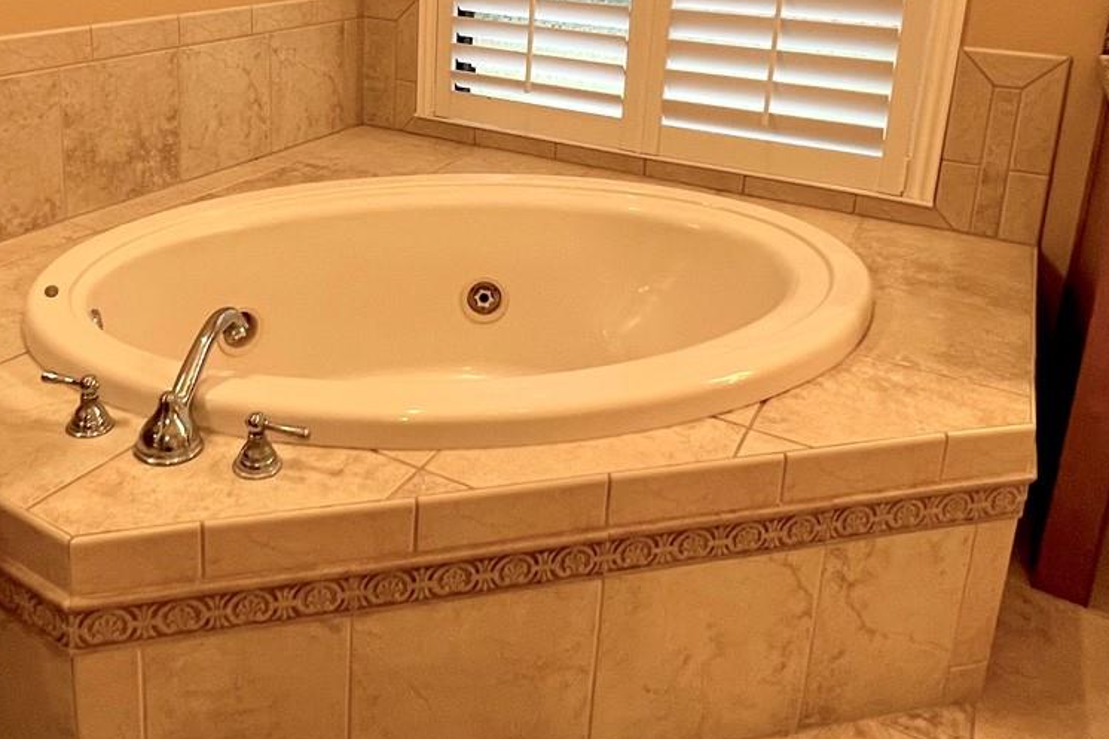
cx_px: 415
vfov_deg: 42.3
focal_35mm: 29
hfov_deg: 62.8
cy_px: 116
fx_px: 893
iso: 200
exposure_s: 1/60
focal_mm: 1.57
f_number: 1.8
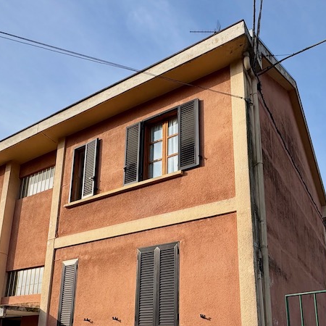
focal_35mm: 33
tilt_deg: +19.6
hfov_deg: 49.7
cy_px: 256
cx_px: 165
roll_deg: +1.3
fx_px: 352
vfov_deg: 47.3
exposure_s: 1/1048
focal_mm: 2.22
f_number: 2.2
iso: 40
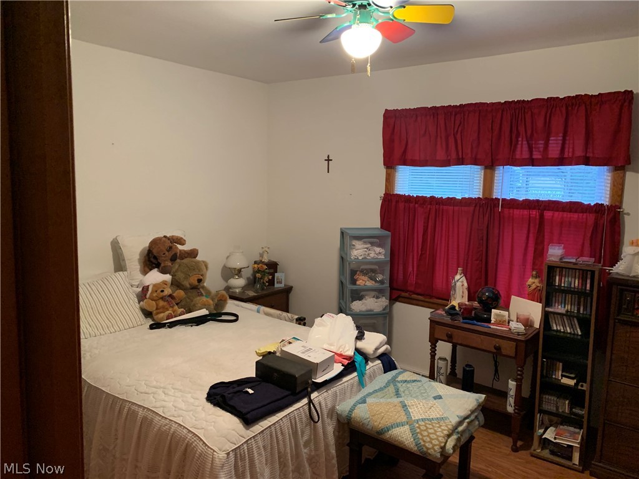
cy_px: 240
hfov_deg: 67.3
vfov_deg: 53.1
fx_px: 480
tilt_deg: -9.7
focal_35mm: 26
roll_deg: -1.2
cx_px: 320
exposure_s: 1/40
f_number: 1.8
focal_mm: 4.25
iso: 400
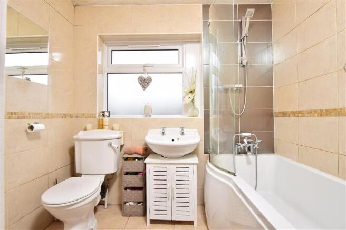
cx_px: 173
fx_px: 173
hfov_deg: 90.0
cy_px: 115
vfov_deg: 67.4
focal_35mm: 18
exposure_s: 1/20
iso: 400
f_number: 10
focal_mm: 12
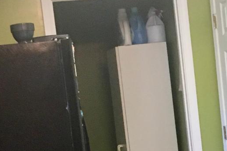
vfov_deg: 11.7
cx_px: 192
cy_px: 144
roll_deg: +5.5
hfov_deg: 17.4
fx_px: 732
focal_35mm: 116
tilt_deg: -4.8
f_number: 2.2
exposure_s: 1/30
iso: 125
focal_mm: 4.15
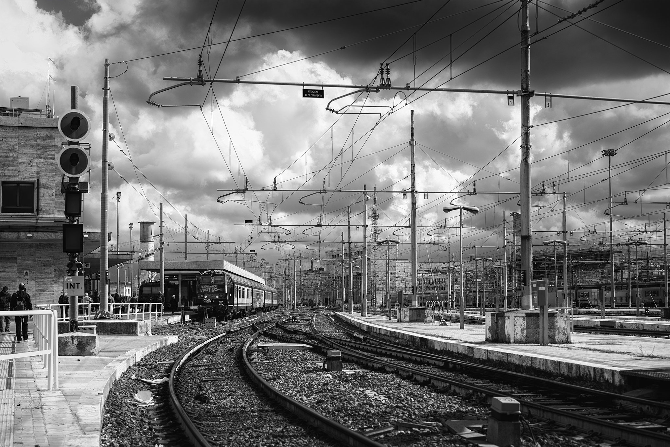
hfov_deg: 36.2
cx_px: 335
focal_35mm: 55
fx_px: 1024
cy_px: 224
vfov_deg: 24.6
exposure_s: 1/640
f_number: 4
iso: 50
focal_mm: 55
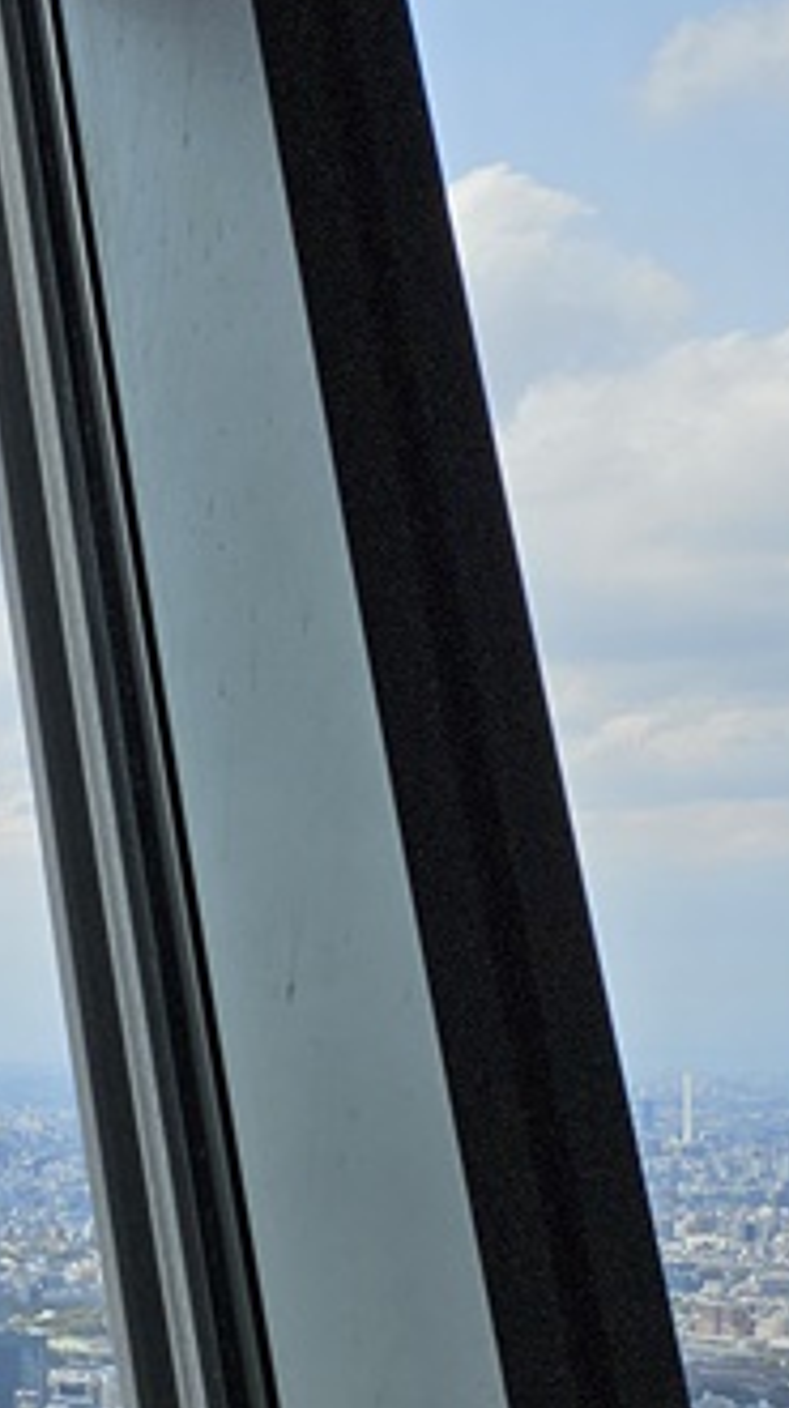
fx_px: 2834
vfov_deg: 27.6
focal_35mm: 76
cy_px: 994
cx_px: -1245
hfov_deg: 12.0
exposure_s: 1/2544
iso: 25
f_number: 1.8
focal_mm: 5.4
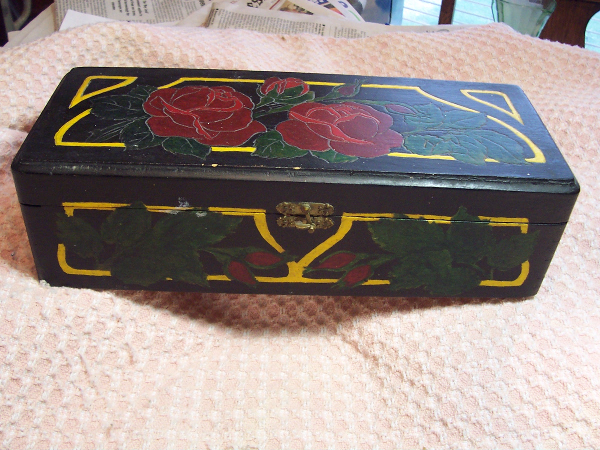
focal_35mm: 37
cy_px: 225
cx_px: 300
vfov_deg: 38.7
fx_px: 641
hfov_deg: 50.1
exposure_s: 1/30
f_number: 2.8
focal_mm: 5.6
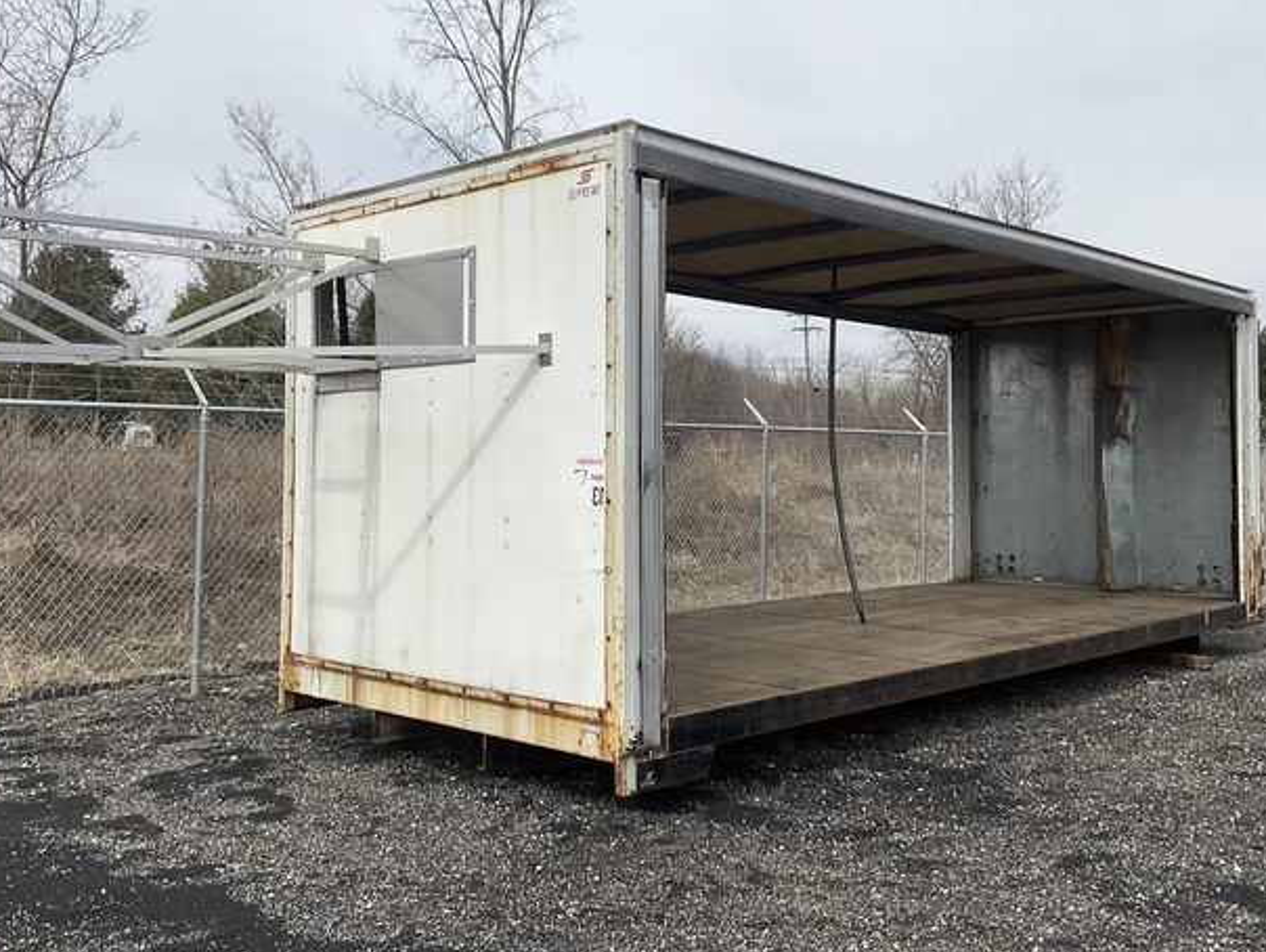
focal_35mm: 36
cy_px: 418
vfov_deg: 39.6
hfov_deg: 51.3
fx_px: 1318
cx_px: 591
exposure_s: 1/2427
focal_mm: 3
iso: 25
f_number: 1.8
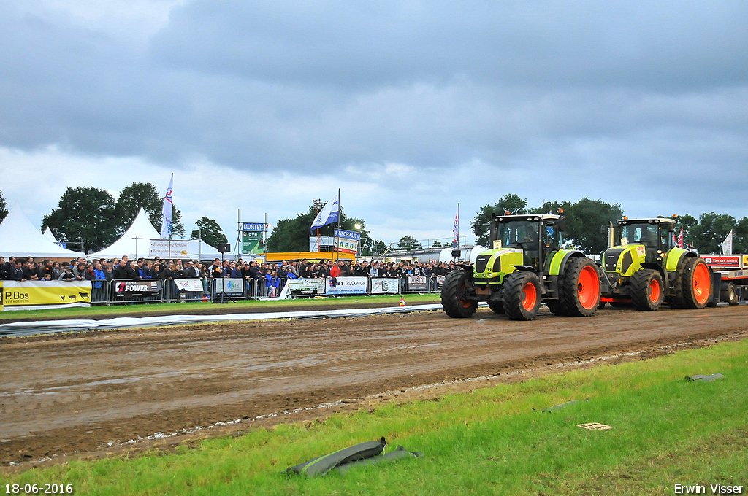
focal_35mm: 45
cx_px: 374
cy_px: 248
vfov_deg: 29.8
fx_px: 934
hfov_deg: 43.7
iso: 1000
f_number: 4.2
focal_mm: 30
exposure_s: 1/320
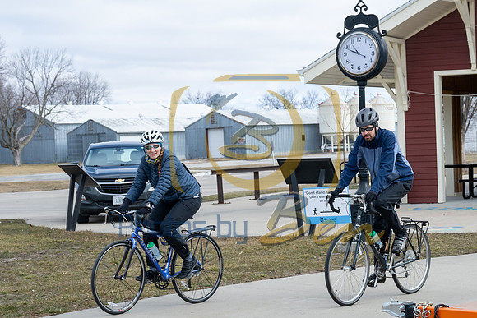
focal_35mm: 106
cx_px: 268
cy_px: 170
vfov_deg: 13.0
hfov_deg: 19.3
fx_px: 1399
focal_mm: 48
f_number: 7.1
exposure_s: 1/320
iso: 250
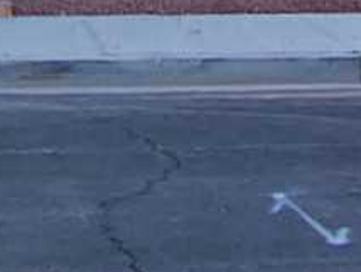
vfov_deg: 9.9
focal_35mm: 142
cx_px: 150
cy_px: -228
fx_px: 1483
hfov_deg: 13.9
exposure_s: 1/100
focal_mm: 6.3
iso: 64
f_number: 2.8
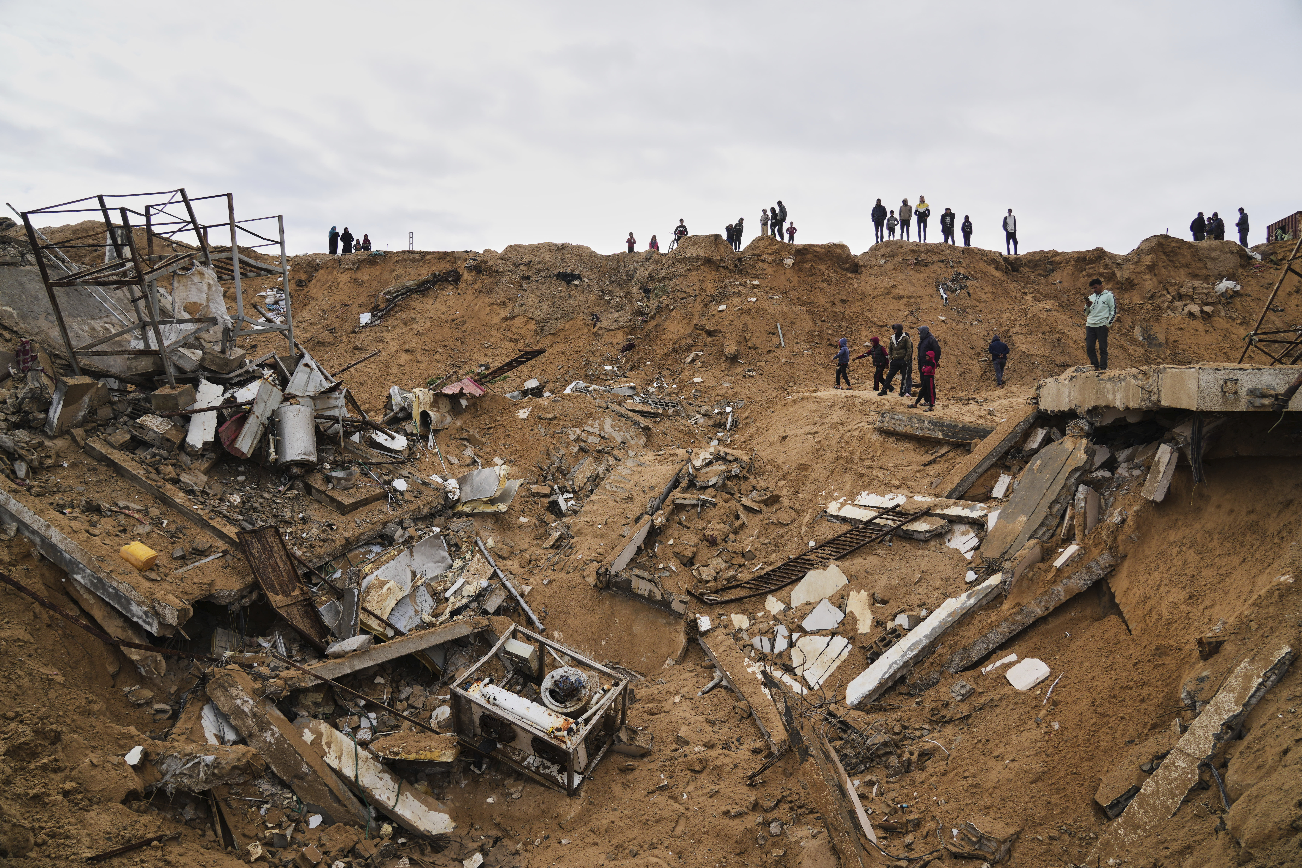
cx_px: 651
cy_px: 434
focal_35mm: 24
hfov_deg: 73.7
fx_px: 868
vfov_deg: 53.1
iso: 160
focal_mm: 24
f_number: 4
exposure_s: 1/1250
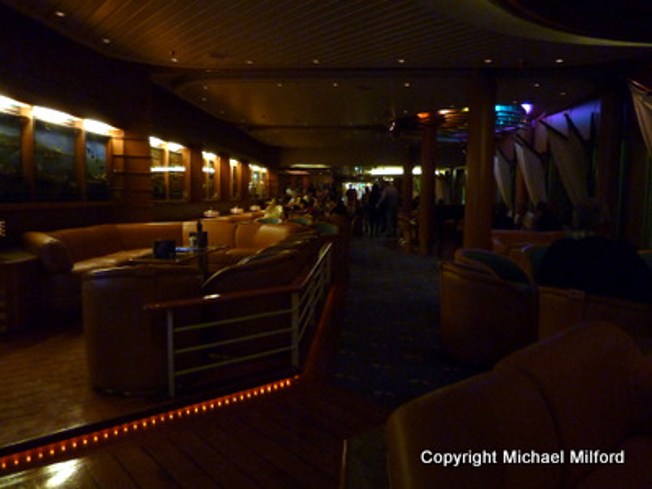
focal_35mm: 25
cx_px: 326
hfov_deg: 69.4
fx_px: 471
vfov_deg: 54.9
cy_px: 244
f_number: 3.3
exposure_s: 1/8
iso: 400
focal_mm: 4.1
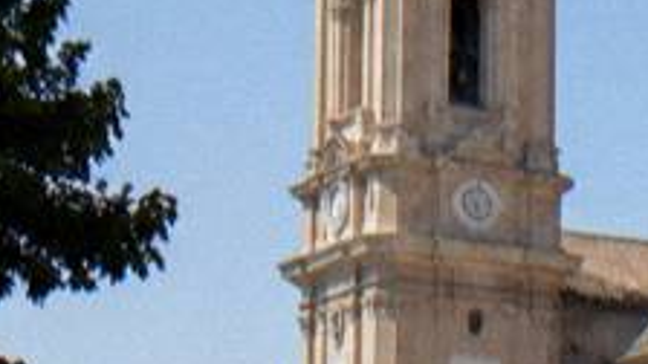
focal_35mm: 229
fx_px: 3935
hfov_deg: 9.2
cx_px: 929
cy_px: 116
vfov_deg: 5.3
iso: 400
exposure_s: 1/640
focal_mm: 49
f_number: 5.6
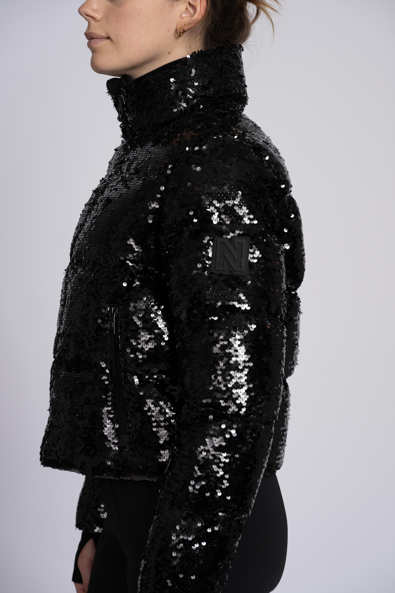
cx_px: 198
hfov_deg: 15.9
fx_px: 1415
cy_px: 296
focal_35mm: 86
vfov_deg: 23.6
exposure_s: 1/200
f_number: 7.1
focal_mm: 86
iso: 125
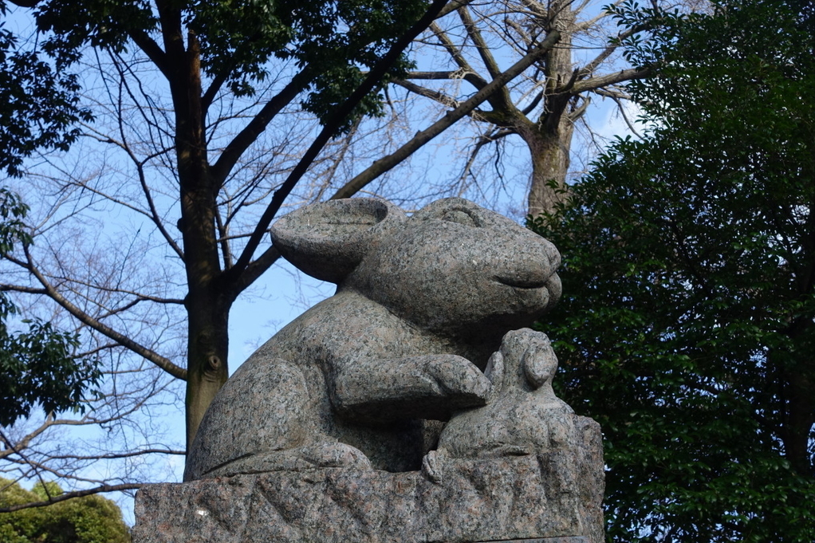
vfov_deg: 16.8
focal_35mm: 81
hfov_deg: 25.1
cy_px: 311
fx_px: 1833
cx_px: 403
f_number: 8
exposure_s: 1/100
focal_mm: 25.46
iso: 125
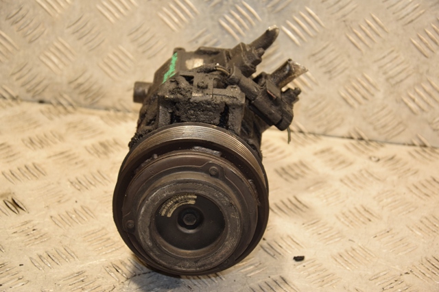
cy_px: 146
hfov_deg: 20.6
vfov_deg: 13.8
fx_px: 1207
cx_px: 220
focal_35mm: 99
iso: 800
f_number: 5.3
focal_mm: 66
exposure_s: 1/125
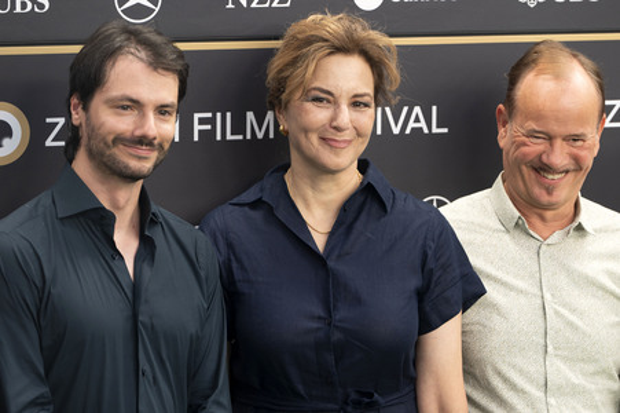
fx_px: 3265
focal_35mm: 190
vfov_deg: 7.2
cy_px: 242
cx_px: 348
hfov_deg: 10.8
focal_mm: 159
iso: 400
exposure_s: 1/200
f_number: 4.5
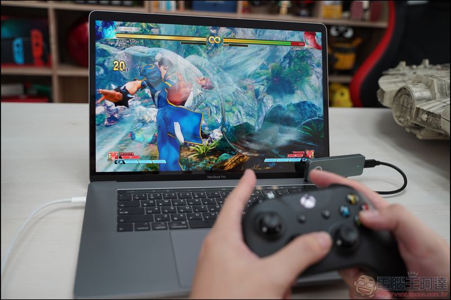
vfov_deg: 36.8
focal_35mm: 36
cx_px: 226
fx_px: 451
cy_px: 150
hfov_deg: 53.2
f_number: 4
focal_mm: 36
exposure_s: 1/100
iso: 400
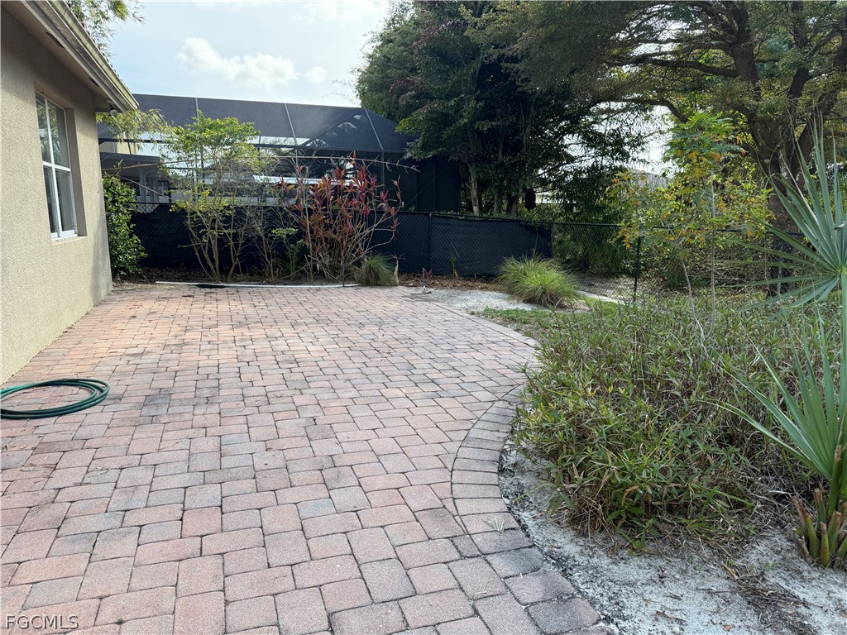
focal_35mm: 24
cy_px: 318
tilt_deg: -10.2
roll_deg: -0.2
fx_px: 587
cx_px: 424
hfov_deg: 71.6
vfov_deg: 56.8
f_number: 1.78
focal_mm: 6.76
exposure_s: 1/1046
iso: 100
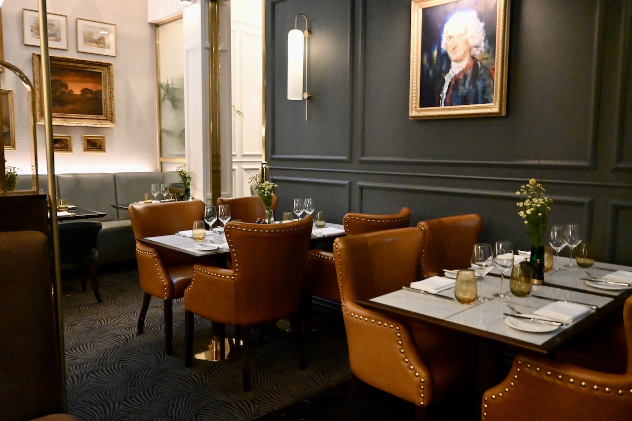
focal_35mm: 31
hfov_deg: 60.7
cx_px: 316
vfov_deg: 42.6
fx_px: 540
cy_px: 210
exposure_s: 1/60
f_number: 3.8
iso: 12800
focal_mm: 20.5
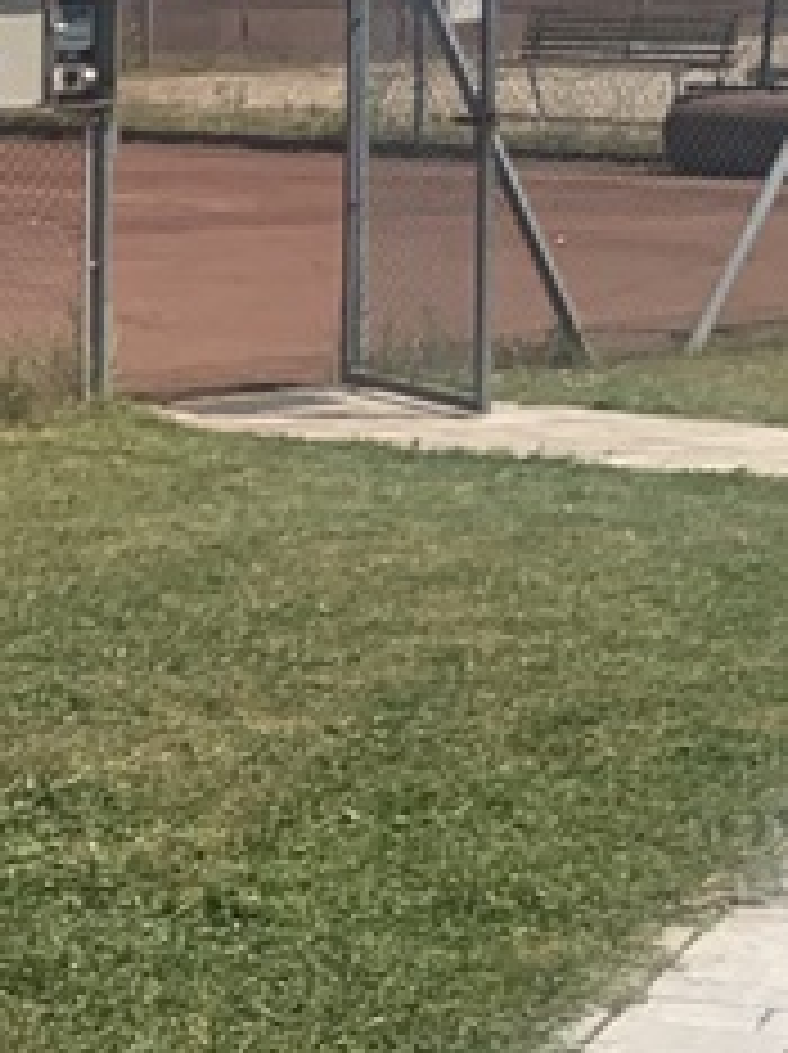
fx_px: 4227
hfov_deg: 9.5
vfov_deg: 14.2
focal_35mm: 139
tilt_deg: -6.6
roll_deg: +1.7
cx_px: -1076
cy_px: 446
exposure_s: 1/2481
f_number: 1.8
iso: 25
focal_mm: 4.25
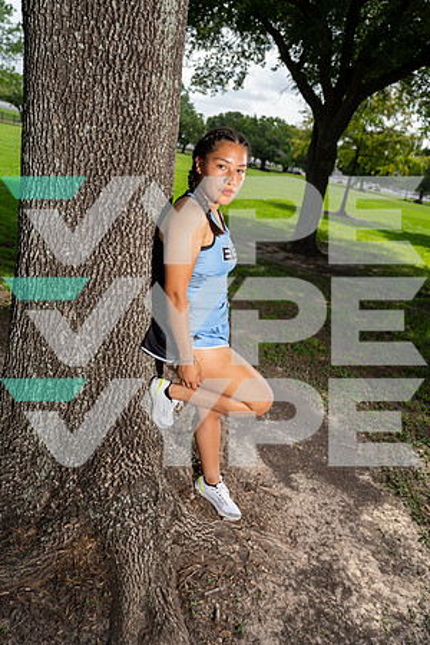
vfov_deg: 69.4
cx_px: 215
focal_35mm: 26
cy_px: 322
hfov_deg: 49.6
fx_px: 466
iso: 250
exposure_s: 1/1600
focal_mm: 26
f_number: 4
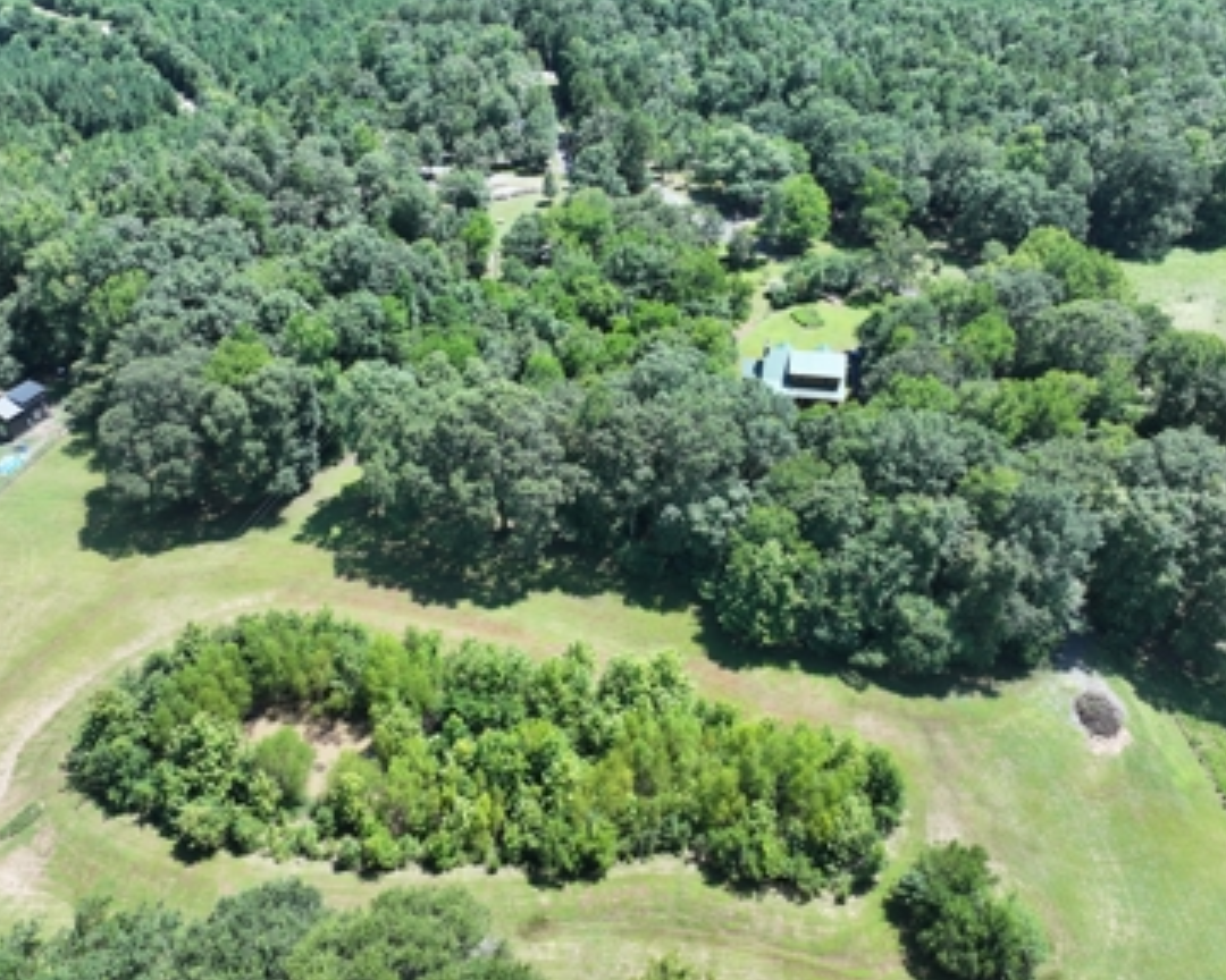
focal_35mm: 26
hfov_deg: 66.0
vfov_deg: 54.9
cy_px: 473
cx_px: 586
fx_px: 943
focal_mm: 12.29
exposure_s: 1/640
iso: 110
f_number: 2.8
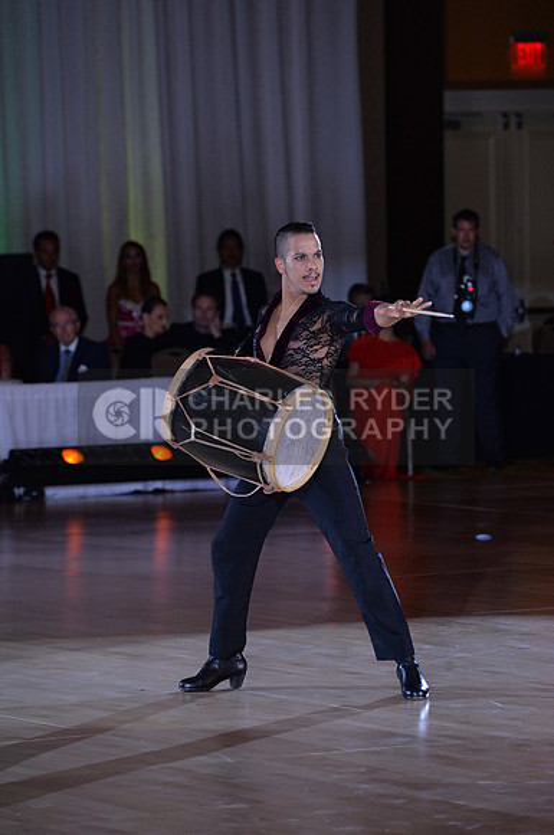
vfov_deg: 10.3
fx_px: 4630
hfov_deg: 6.8
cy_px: 418
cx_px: 277
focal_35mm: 200
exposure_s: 1/250
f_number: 5.6
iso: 2000
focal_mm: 200
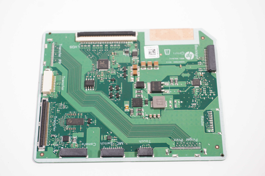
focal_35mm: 63
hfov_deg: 31.9
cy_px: 88
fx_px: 463
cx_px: 132
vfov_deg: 21.5
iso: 500
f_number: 5.6
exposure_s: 1/80
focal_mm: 42
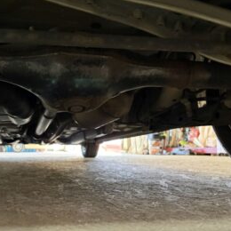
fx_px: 234
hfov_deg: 51.6
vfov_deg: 52.5
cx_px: 77
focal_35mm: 31
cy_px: 115
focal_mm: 5.96
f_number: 1.6
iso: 500
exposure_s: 1/33
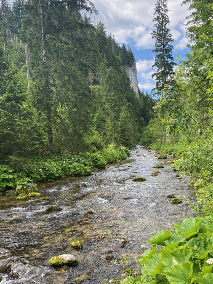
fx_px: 271
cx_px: 126
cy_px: 157
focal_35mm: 33
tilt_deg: -0.8
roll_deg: +2.4
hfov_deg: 42.8
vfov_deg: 55.2
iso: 32
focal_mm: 4.25
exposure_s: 1/685
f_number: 1.8
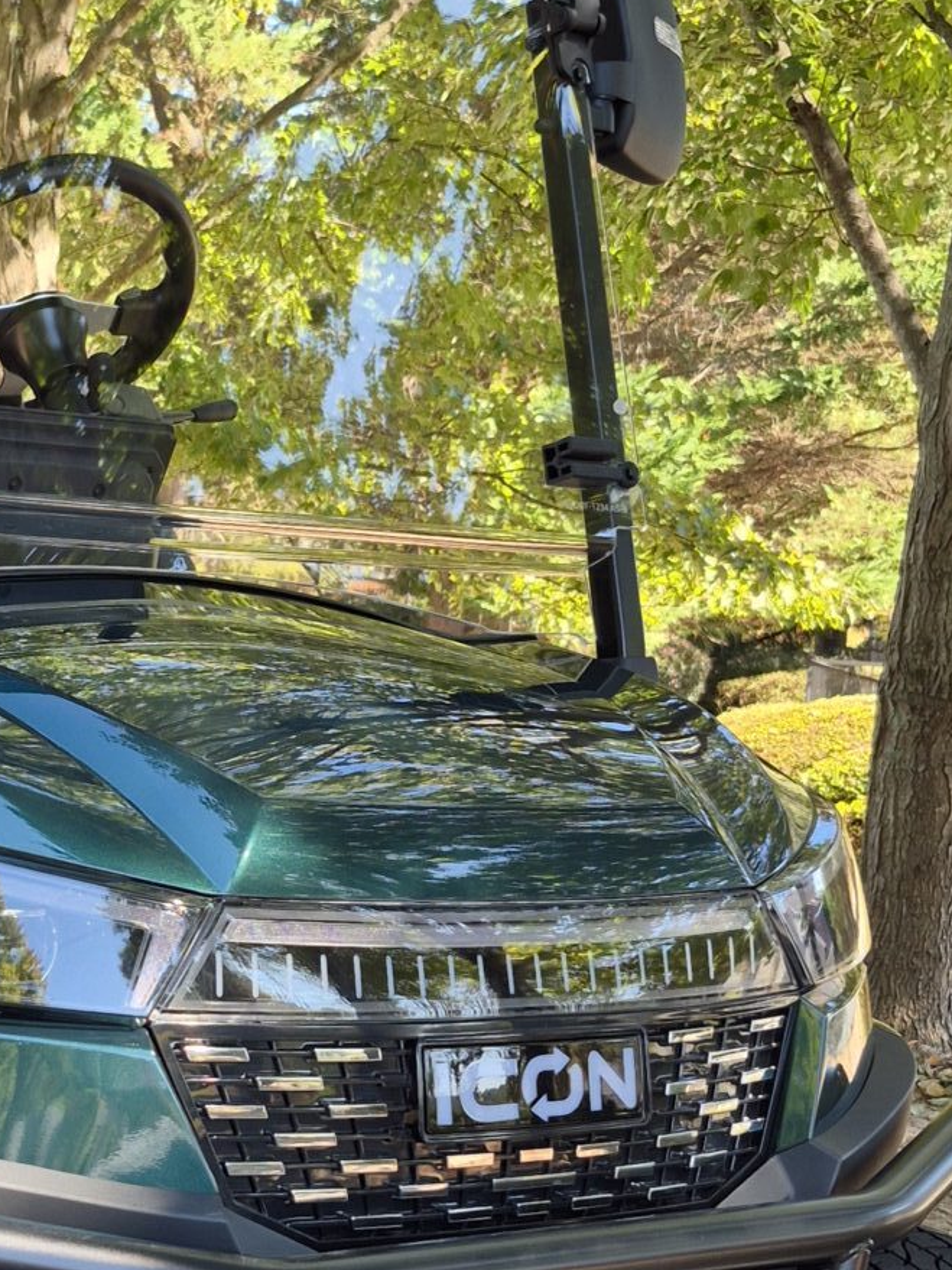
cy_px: 694
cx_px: -17
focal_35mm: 67
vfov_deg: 29.0
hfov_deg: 21.1
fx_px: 2457
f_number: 1.8
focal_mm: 5.4
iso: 25
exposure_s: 1/200
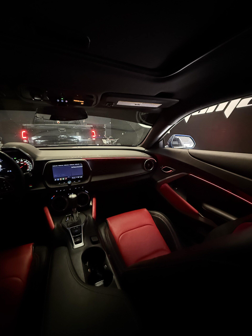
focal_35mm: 14
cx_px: 126
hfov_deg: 85.7
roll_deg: -0.4
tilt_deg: -12.7
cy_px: 168
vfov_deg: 102.1
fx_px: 136
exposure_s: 1/30
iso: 2000
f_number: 2.2
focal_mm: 2.22
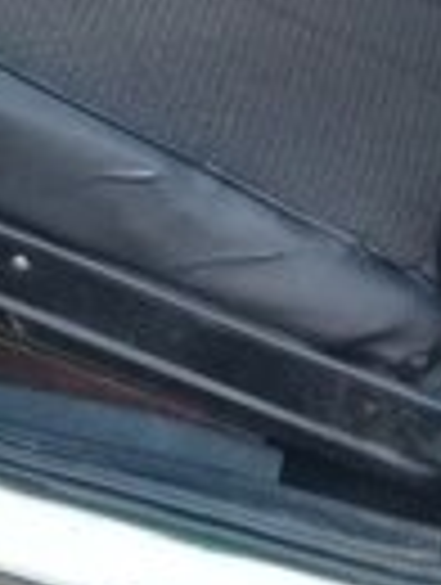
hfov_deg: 12.3
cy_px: -292
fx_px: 1998
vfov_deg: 15.4
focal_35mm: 118
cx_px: -104
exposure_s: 1/50
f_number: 2.2
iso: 64
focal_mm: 3.3
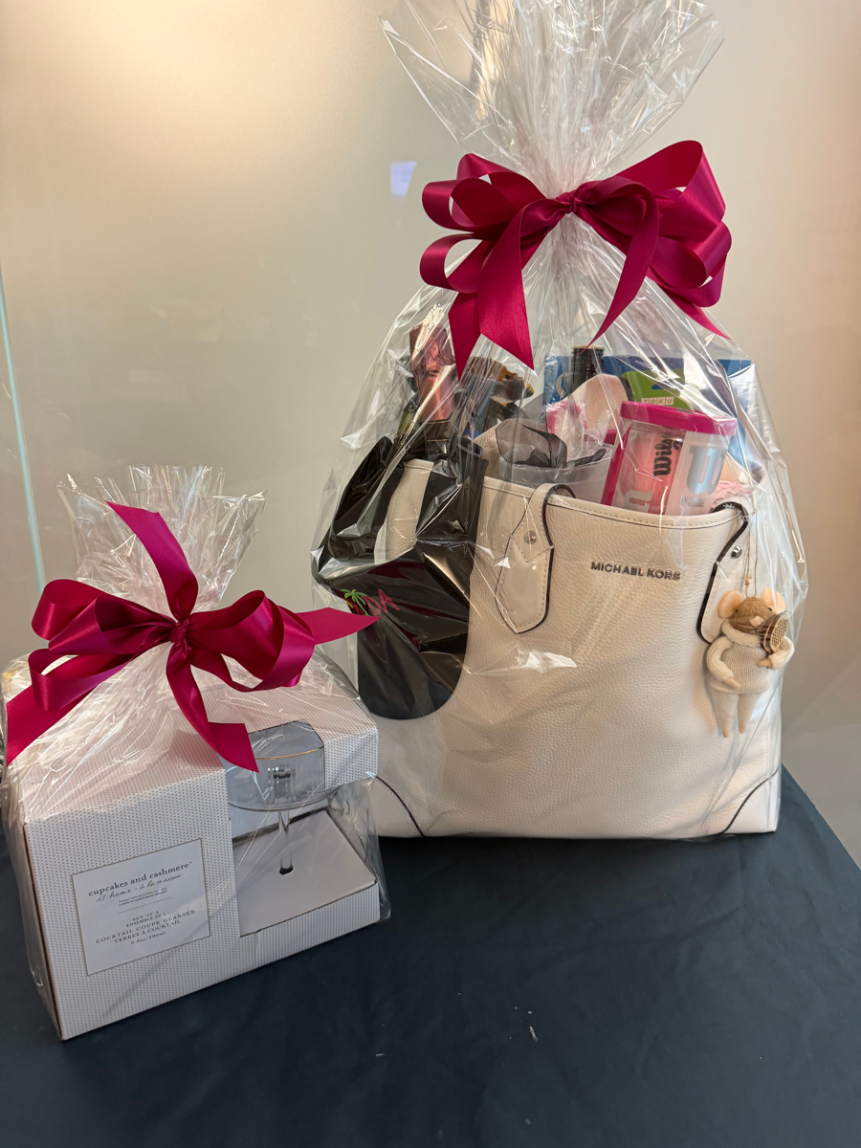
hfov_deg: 56.8
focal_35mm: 24
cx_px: 430
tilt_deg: -19.2
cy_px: 574
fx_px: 796
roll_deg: -1.4
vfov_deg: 71.6
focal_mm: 6.76
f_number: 1.78
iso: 320
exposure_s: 1/60
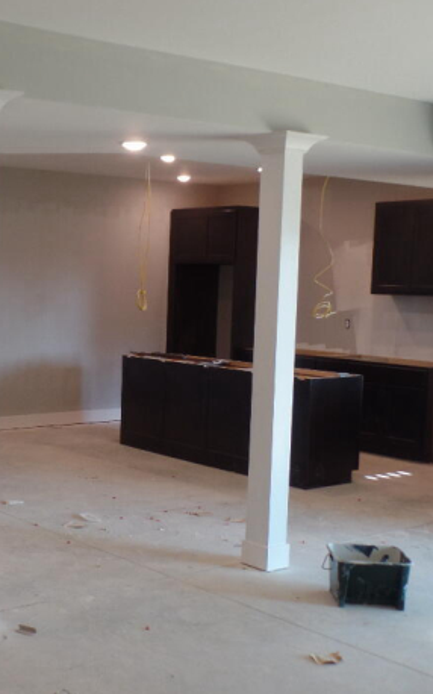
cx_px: 40
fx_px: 1020
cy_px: 359
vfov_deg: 37.5
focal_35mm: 54
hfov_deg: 23.3
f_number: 3
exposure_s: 1/30
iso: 100
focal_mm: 6.2
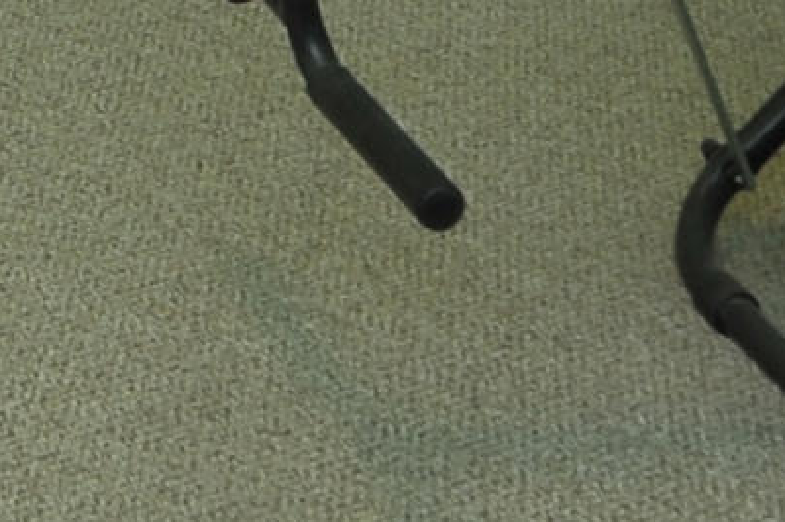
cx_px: -922
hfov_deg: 12.7
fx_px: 2941
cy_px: -1338
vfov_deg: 7.8
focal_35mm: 135
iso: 500
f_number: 7.1
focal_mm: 18
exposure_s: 1/30
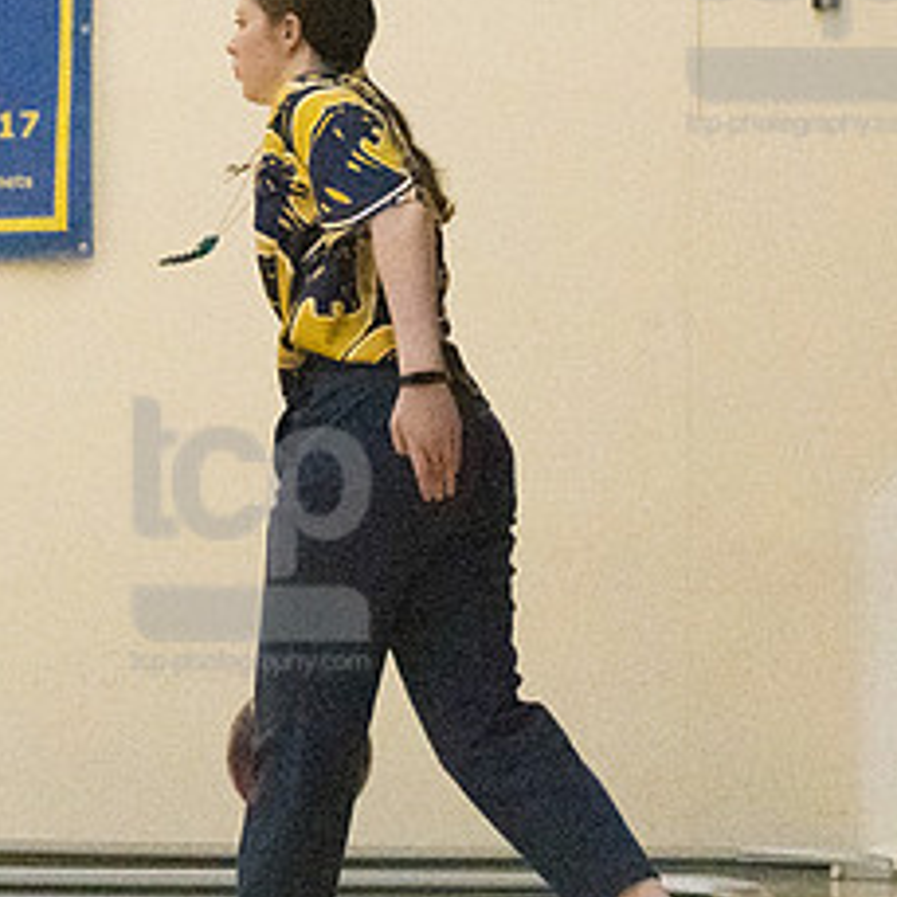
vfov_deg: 6.9
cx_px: 251
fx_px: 7388
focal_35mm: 252
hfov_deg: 6.9
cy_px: 537
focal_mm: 78
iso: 10000
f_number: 4.5
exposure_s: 1/1250
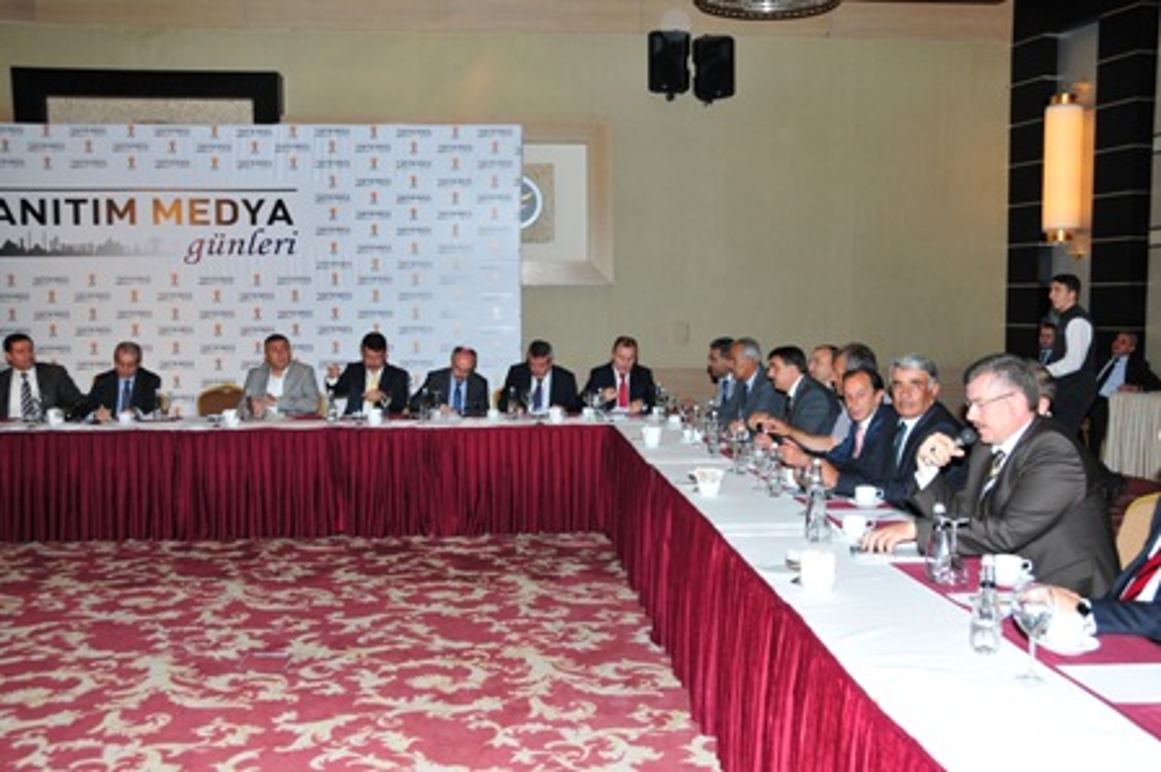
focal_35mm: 33
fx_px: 1063
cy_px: 386
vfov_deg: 39.9
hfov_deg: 57.3
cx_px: 580
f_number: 5.6
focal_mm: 22
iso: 320
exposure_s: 1/60
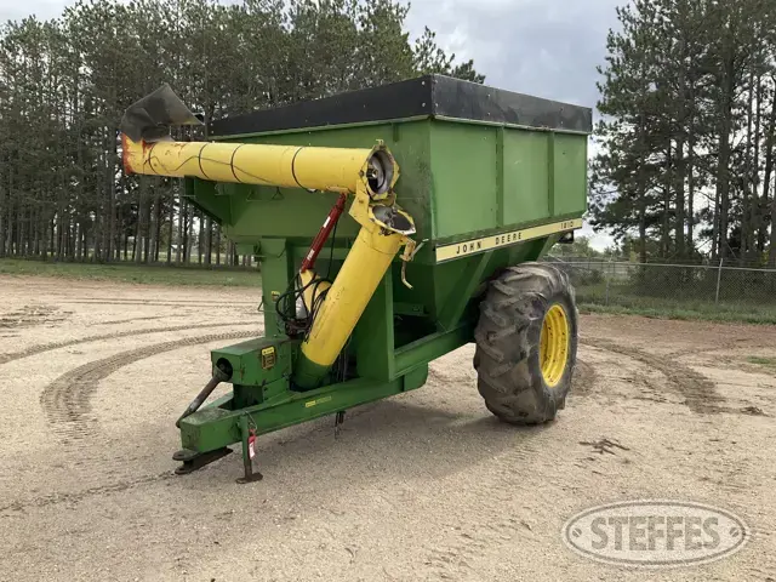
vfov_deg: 48.2
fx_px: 650
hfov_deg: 61.7
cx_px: 388
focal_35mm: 29
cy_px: 291
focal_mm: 3
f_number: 1.8
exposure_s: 1/781
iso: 25
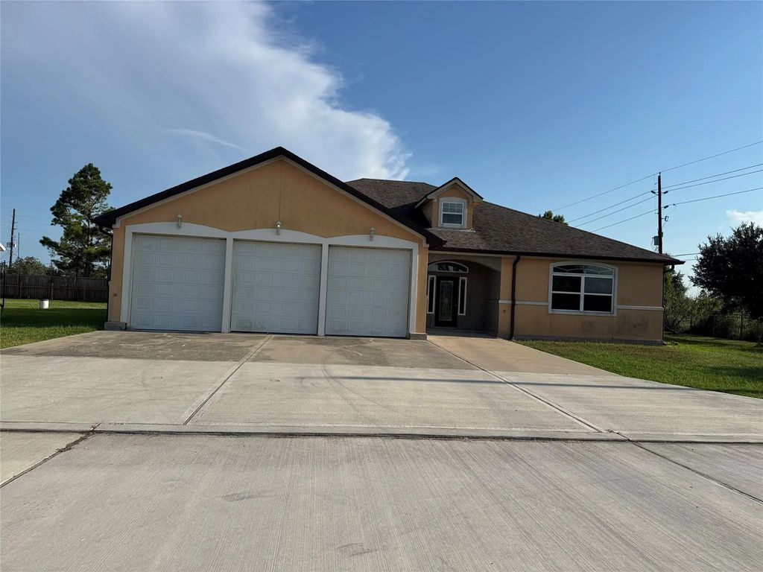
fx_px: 529
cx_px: 382
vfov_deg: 56.8
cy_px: 286
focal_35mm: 24
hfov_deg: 71.6
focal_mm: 6.76
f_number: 1.78
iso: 80
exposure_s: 1/6410
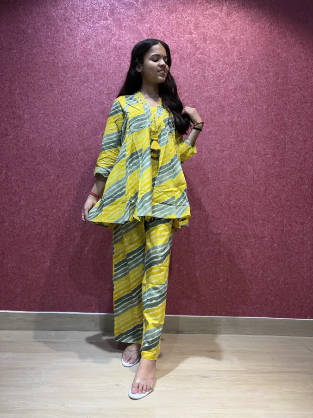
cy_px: 209
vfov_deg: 67.3
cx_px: 156
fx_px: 313
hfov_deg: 53.1
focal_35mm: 26
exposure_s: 1/100
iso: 50
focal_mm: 5.96
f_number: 1.6
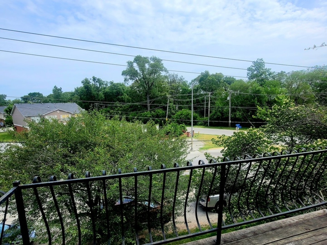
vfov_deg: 89.9
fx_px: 123
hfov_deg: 106.2
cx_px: 164
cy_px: 122
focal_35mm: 13
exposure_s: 1/2500
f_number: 2.2
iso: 64
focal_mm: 2.2
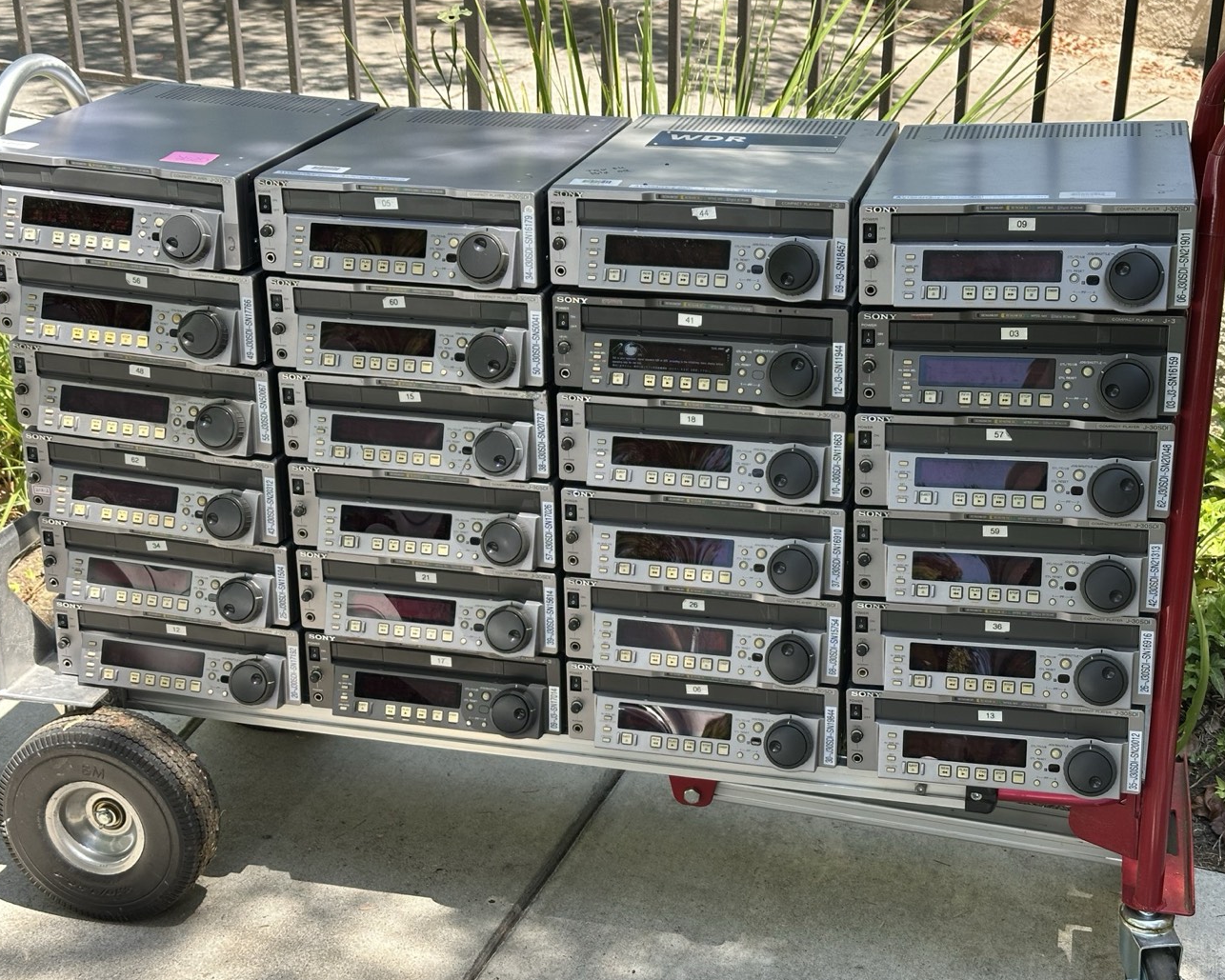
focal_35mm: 51
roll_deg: +0.8
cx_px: 609
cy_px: 489
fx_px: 1849
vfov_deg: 29.7
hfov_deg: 36.7
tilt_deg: -24.5
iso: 64
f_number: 1.78
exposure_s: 1/704
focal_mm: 6.86
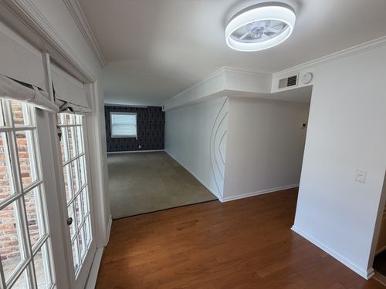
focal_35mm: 14
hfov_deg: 102.1
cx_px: 193
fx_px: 156
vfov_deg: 85.7
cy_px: 144
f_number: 2.2
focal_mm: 2.22
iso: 80
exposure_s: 1/111
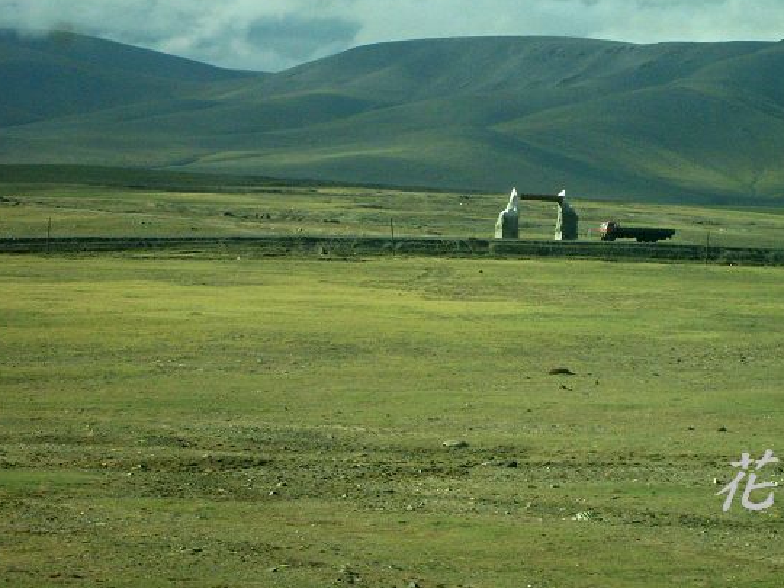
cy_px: 211
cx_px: 542
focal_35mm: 157
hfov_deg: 12.6
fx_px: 3556
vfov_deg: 9.4
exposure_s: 1/500
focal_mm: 17.4
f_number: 4.9
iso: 80
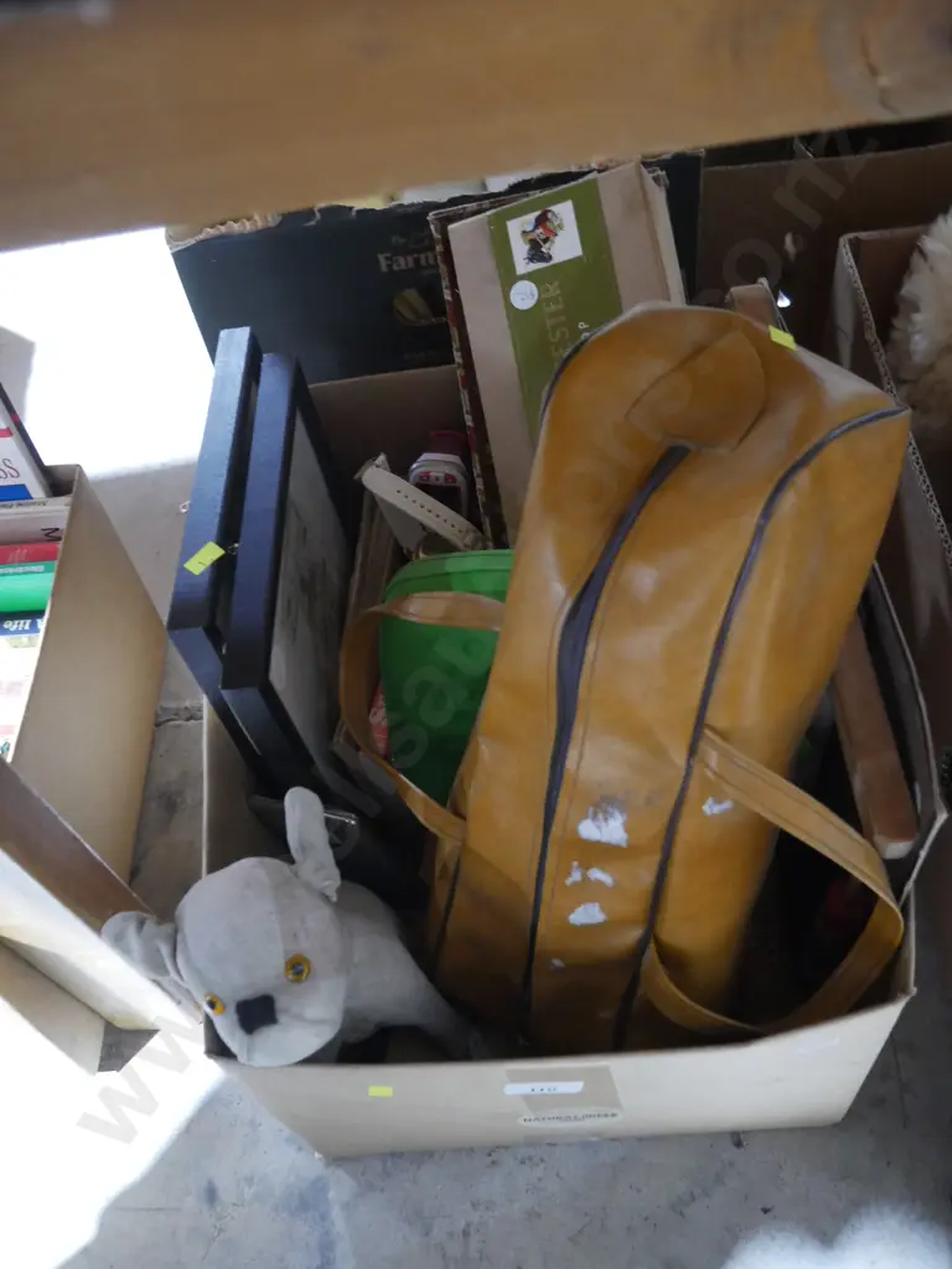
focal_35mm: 32
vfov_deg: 56.8
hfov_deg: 44.2
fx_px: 1173
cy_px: 634
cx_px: 476
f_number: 3.6
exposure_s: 1/30
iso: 3200
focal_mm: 16
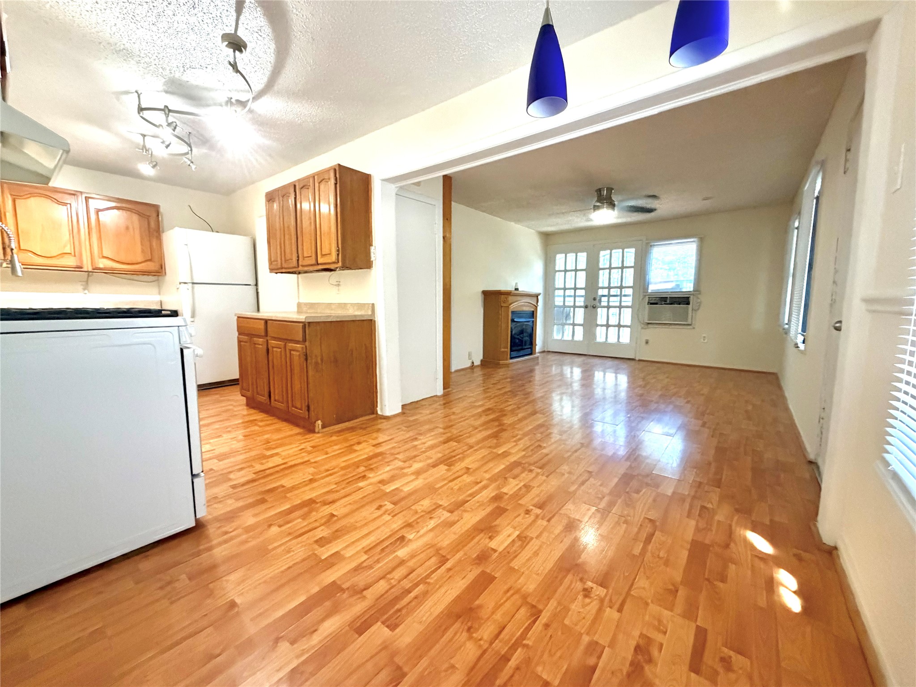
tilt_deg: -7.2
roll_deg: -0.9
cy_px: 344
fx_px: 370
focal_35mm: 14
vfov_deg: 85.7
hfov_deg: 102.1
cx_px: 458
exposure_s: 1/60
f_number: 2.2
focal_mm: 2.22
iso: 1000
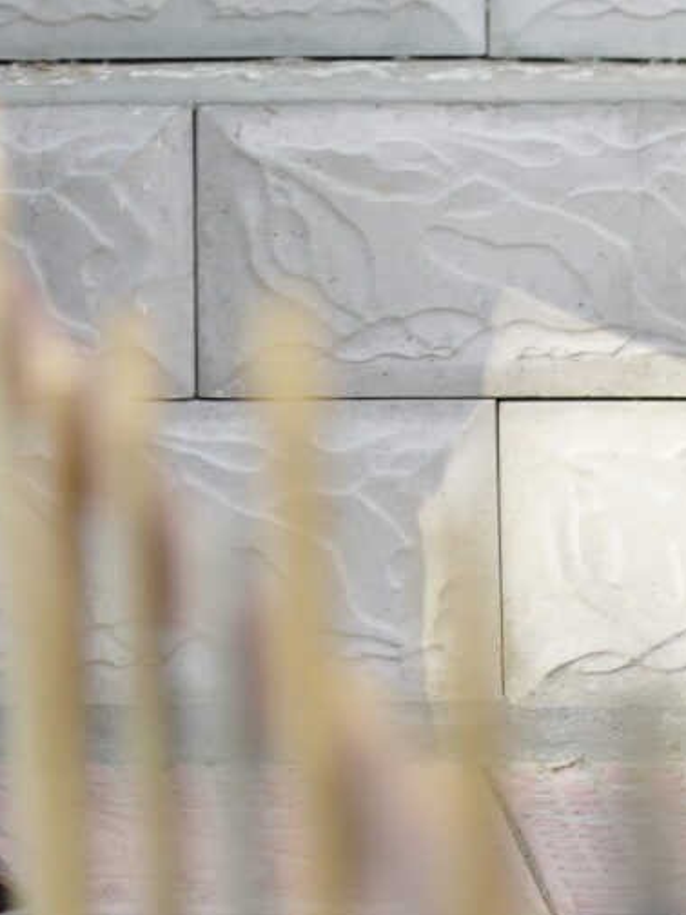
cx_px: -268
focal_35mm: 171
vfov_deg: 10.2
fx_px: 4518
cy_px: -1193
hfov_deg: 8.5
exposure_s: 1/500
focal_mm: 35
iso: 100
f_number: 1.4
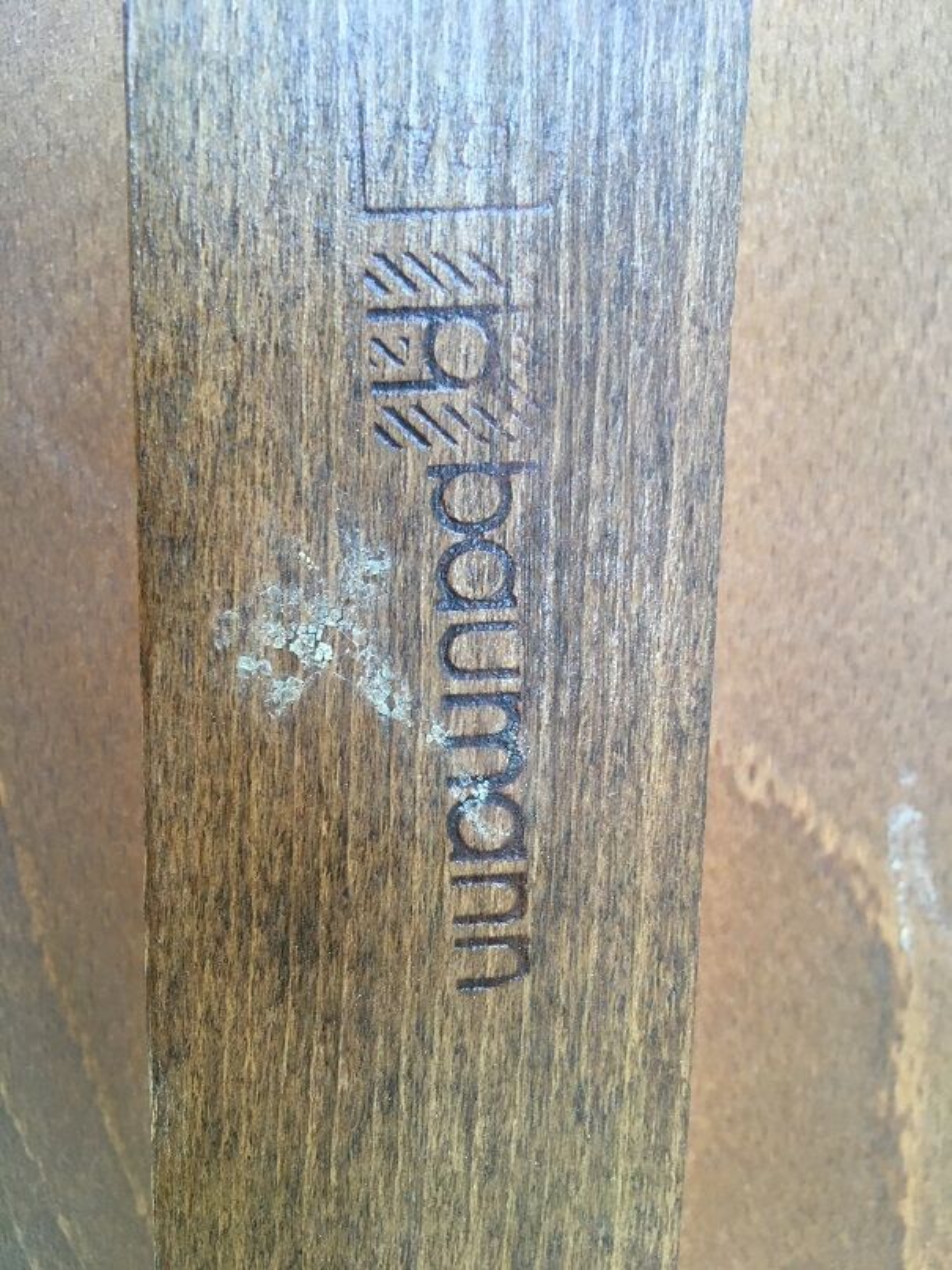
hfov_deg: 48.2
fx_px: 1064
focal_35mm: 29
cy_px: 635
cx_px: 476
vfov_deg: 61.7
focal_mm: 4.15
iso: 125
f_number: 2.2
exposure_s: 1/33
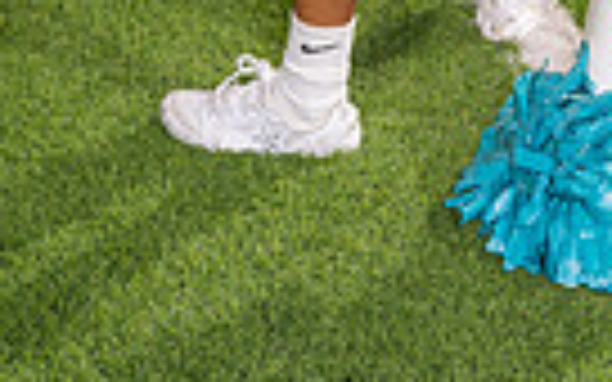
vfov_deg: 9.1
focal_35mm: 125
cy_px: -616
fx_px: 2085
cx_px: 441
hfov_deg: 16.6
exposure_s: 1/250
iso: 640
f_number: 4.5
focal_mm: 37
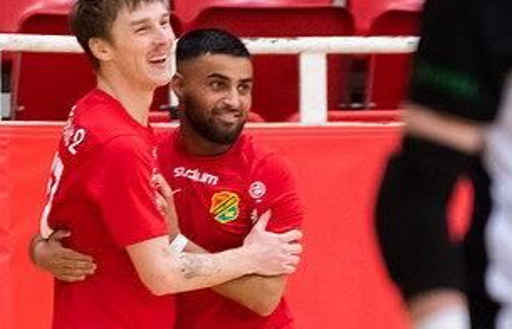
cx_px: 201
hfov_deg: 2.9
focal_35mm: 729
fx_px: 10254
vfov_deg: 1.8
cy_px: 355
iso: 2200
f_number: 2.8
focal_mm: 200
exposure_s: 1/800
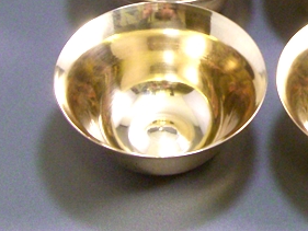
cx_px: 262
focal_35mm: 81
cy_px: -4
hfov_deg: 23.6
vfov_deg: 17.8
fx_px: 721
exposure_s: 1/80
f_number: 2.8
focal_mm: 7.9
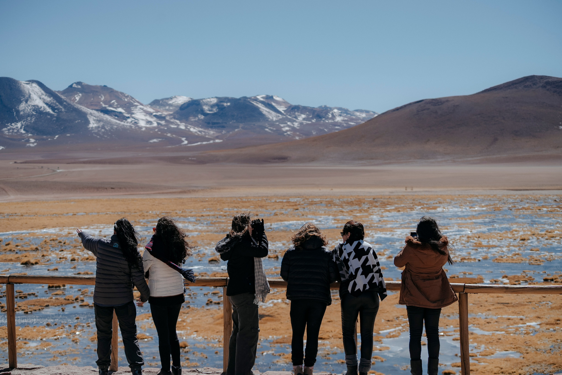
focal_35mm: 71
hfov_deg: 28.6
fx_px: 1103
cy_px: 188
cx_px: 280
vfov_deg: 19.3
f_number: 4.5
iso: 125
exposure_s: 1/2500
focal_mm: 70
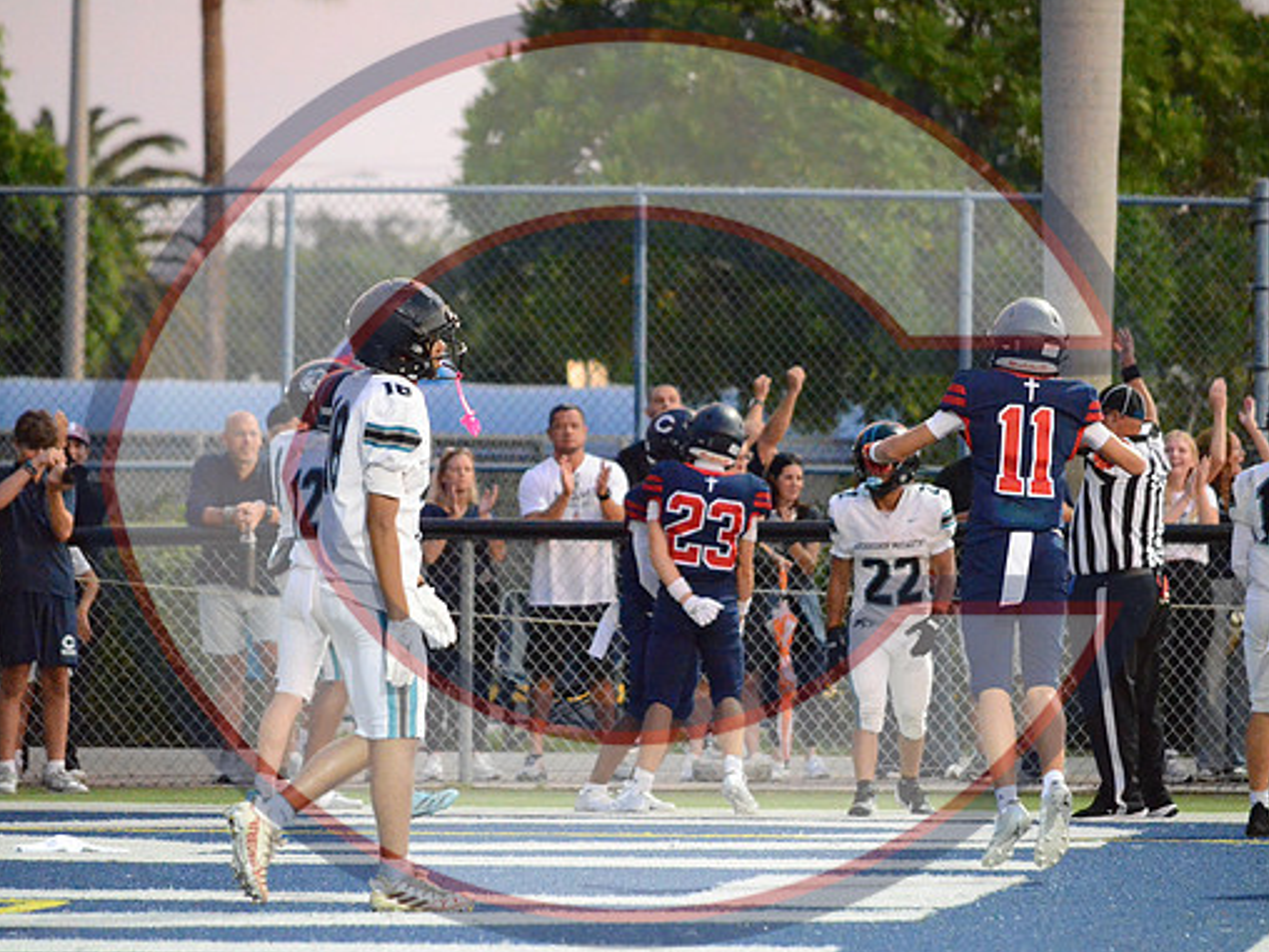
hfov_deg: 5.7
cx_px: 620
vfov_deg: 4.3
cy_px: 475
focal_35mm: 345
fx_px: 12647
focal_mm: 210
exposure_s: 1/320
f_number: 5.3
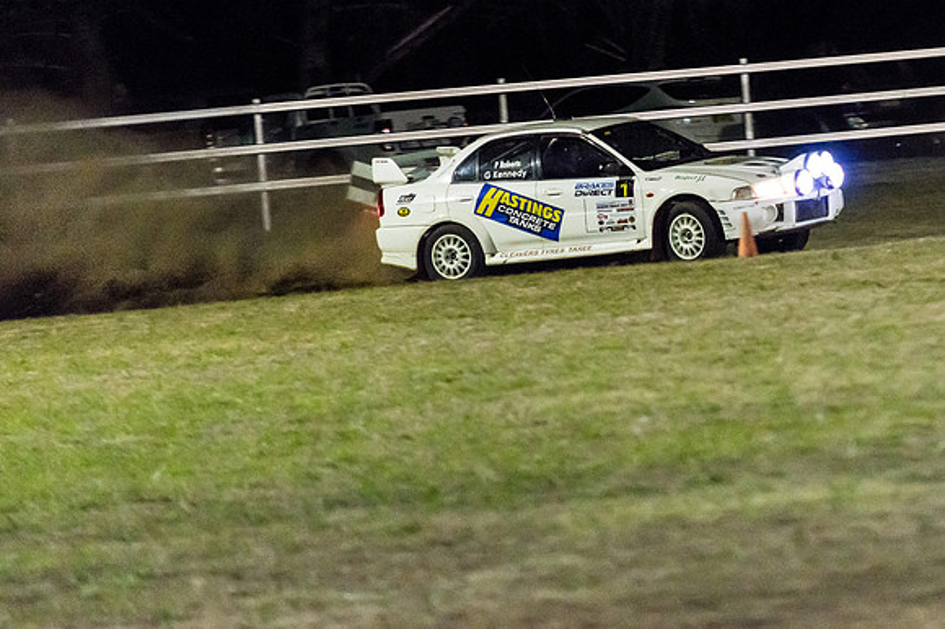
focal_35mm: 300
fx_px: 7870
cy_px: 314
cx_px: 472
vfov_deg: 4.6
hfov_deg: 6.9
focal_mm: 200
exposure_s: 1/200
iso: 1250
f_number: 3.2
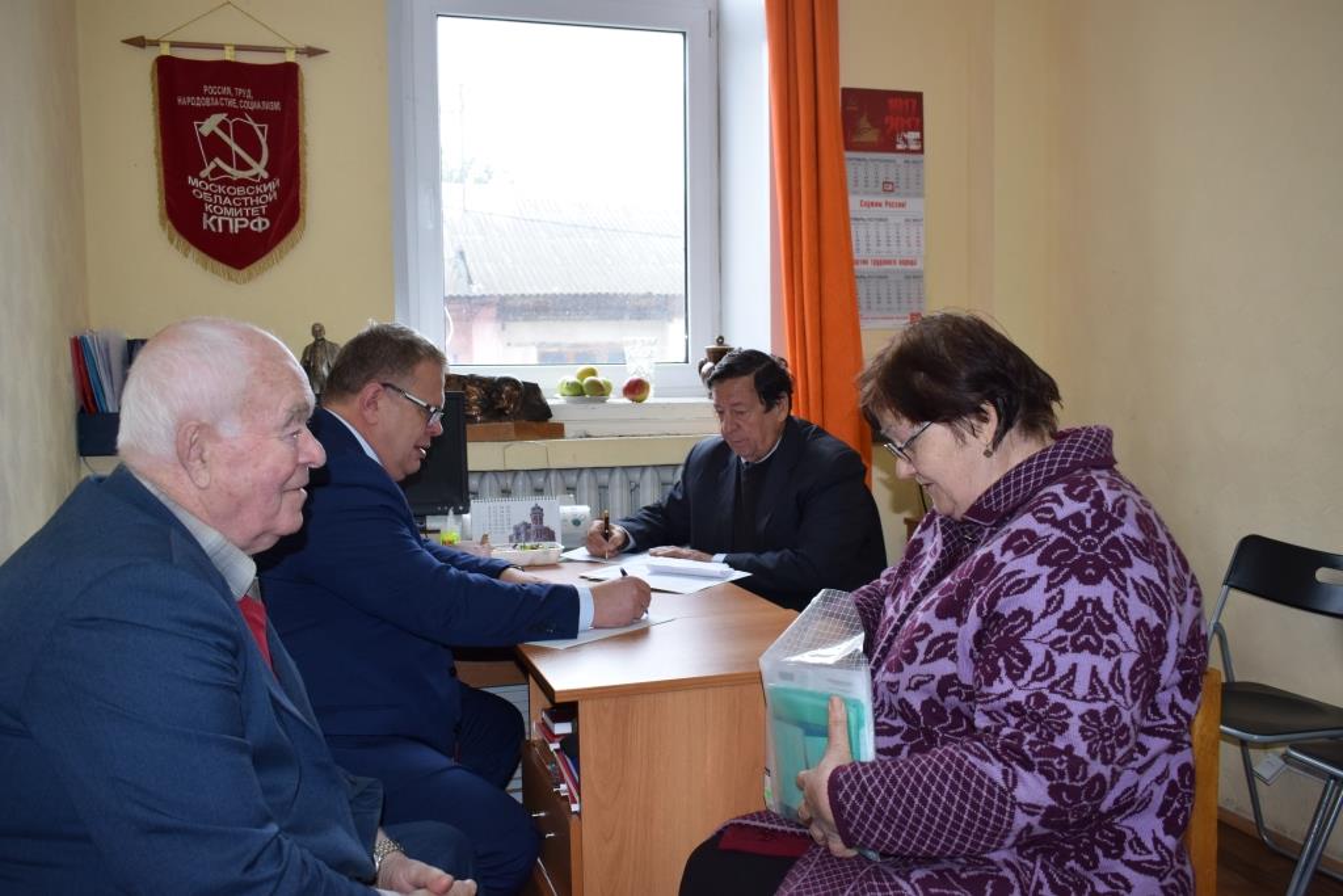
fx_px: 1175
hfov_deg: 59.5
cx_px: 672
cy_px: 448
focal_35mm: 32
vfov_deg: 41.7
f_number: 5
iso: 800
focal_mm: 21
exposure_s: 1/100
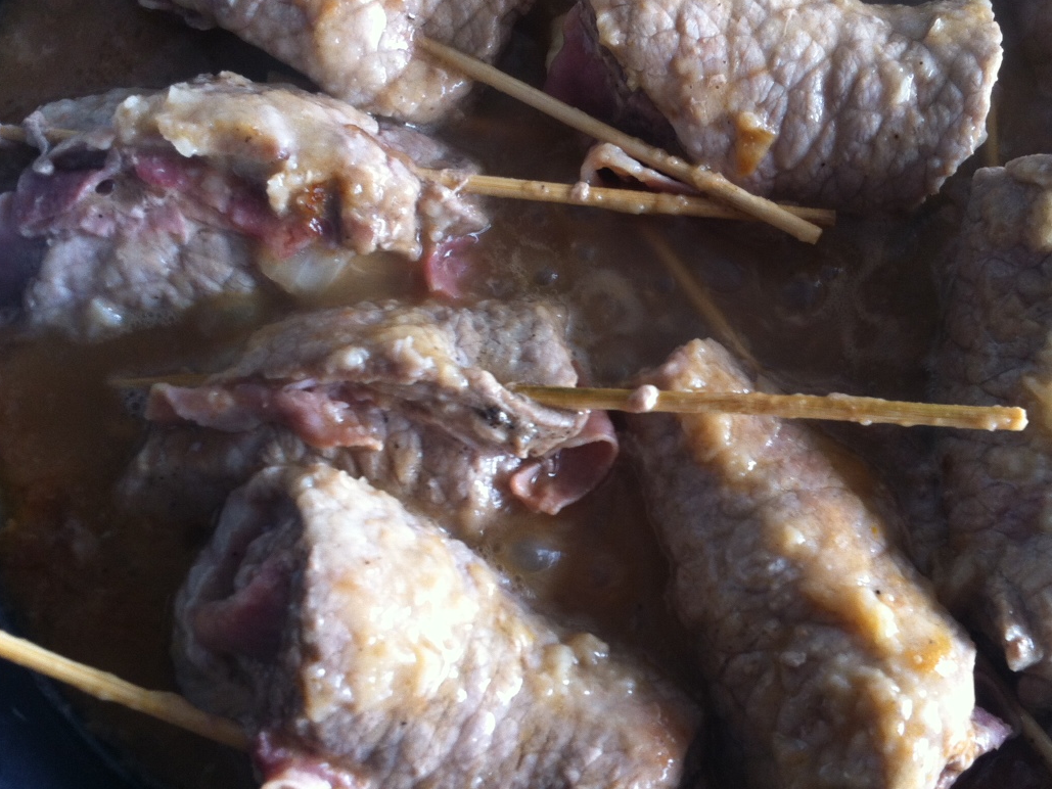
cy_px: 368
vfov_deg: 32.9
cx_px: 635
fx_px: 1337
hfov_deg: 42.7
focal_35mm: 44
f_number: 2.8
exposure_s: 1/15
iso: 100
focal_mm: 3.85
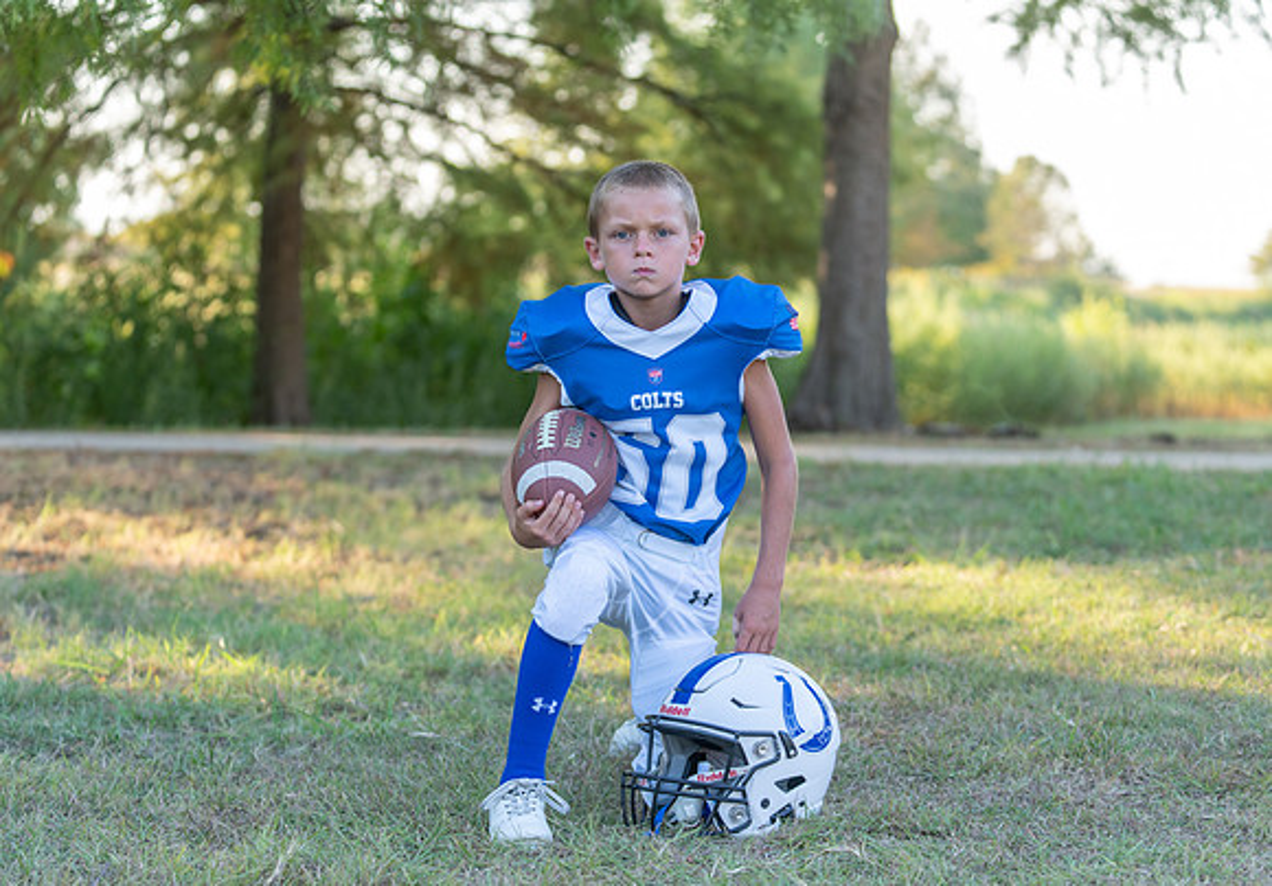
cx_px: 704
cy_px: 438
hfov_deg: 24.4
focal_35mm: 82
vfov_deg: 17.1
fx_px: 2946
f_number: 2.8
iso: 160
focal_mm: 70
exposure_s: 1/320
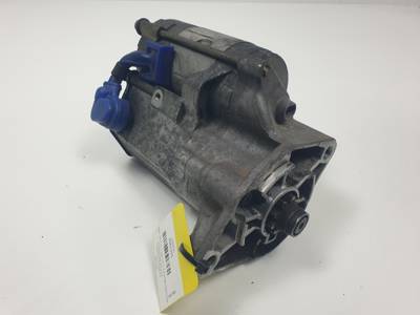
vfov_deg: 53.1
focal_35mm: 26
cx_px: 210
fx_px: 315
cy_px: 158
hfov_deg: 67.3
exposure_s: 1/231
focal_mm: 4.3
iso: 50
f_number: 2.4
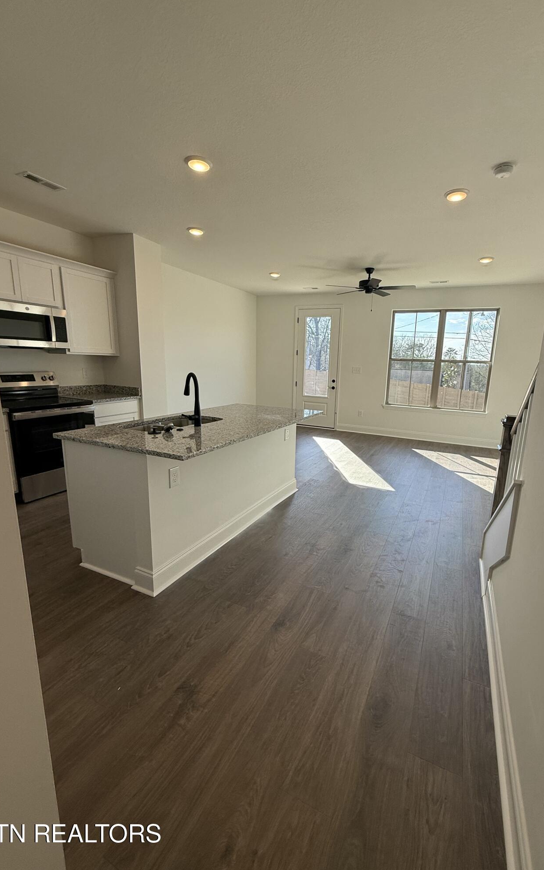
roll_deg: -3.9
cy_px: 434
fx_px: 356
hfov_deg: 74.5
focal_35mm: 15
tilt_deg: -12.1
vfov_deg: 101.5
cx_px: 305
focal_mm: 2.22
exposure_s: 1/271
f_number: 2.2
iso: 64
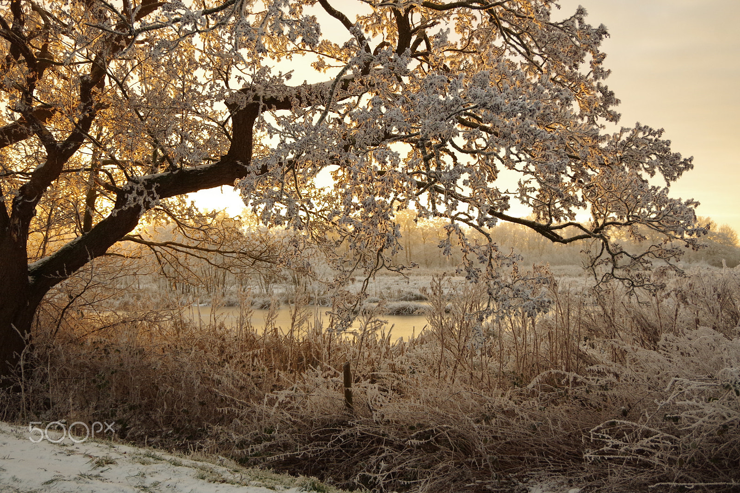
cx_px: 370
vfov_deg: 31.9
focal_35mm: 42
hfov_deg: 46.4
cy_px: 246
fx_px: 863
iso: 800
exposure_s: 1/640
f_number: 4.5
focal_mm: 28
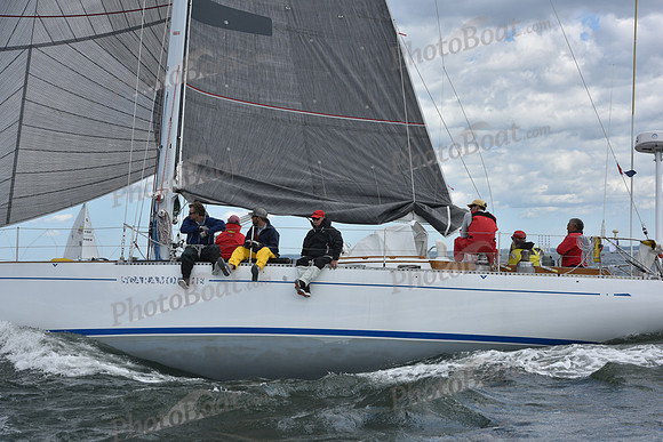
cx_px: 332
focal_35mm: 85
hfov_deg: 23.9
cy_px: 221
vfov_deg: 16.1
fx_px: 1566
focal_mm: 85
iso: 320
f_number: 8
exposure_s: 1/1250
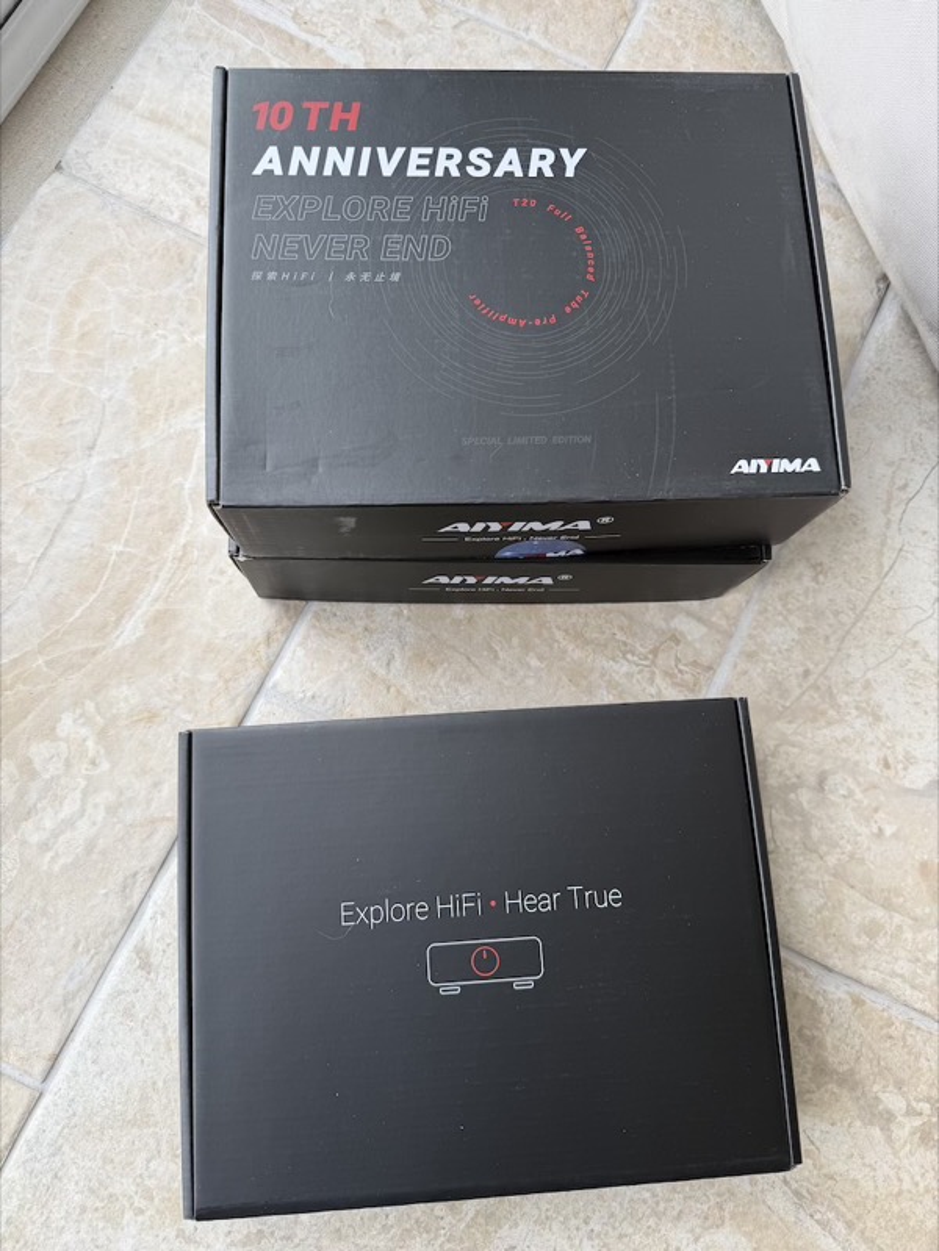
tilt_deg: -78.6
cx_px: 470
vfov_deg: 71.6
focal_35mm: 24
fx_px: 868
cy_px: 626
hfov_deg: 56.8
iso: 50
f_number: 1.78
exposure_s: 1/131
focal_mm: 6.76
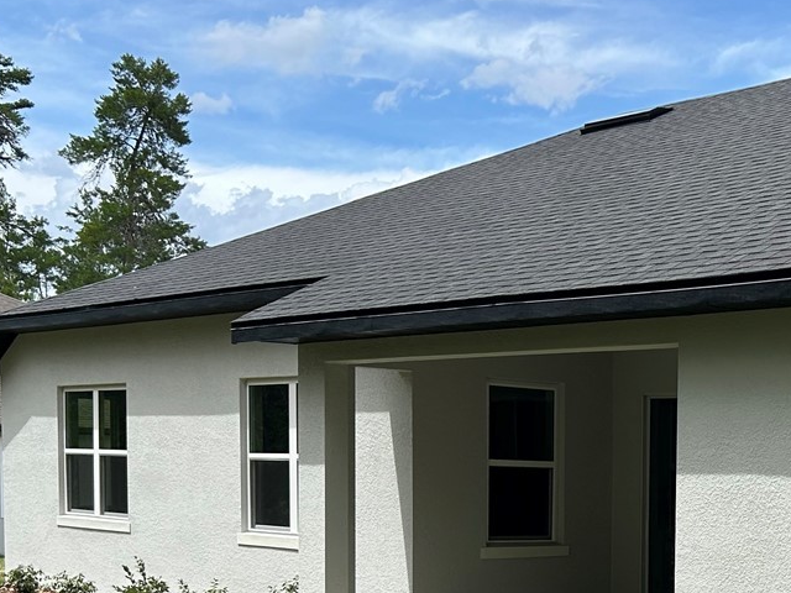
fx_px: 1485
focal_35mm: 65
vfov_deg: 21.8
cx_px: 755
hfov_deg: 28.3
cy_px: 584
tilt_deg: -3.5
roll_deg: -0.4
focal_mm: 5.7
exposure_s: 1/2695
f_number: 1.5
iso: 50
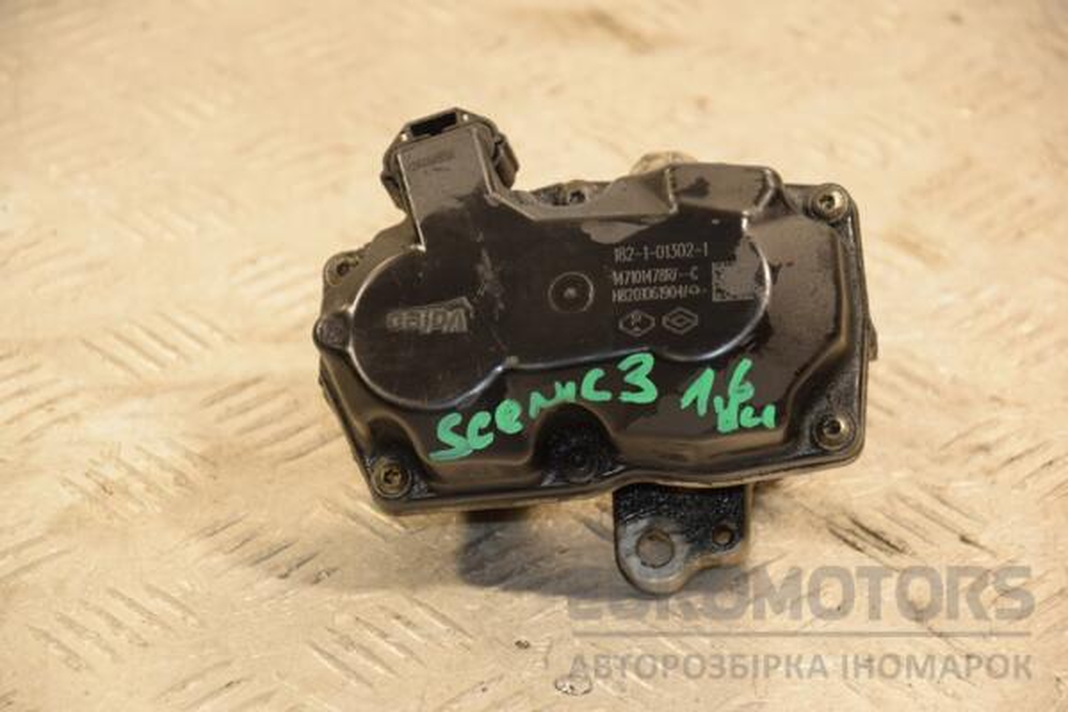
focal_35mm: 158
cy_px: 356
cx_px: 534
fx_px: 4672
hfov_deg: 13.0
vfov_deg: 8.7
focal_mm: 105
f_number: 5.6
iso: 800
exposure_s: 1/100
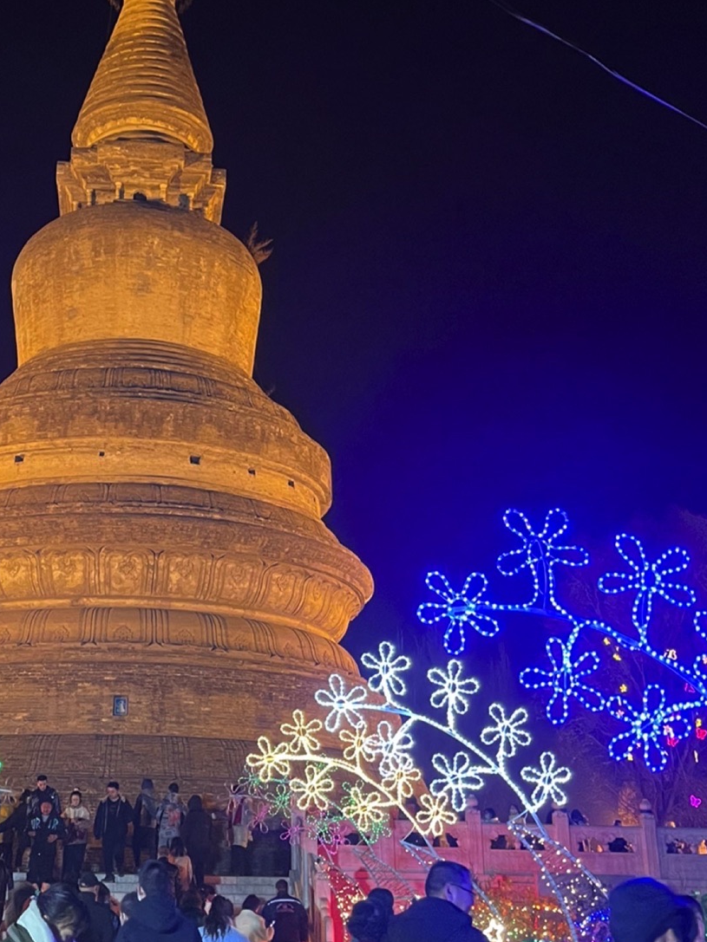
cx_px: 202
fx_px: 1335
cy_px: 439
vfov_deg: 38.9
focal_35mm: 49
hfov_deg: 29.3
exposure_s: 1/33
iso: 500
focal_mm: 5.1
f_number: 1.6
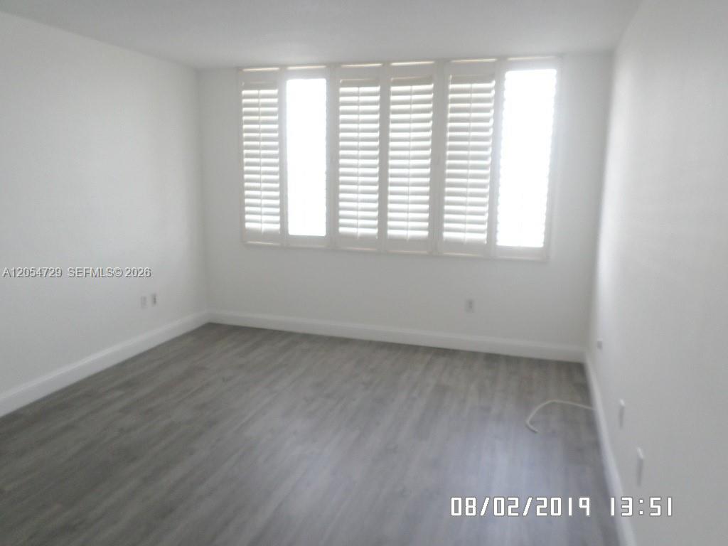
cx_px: 364
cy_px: 273
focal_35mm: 25
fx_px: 526
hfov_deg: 69.4
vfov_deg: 54.9
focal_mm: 4.5
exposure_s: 1/30
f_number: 2.5
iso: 100
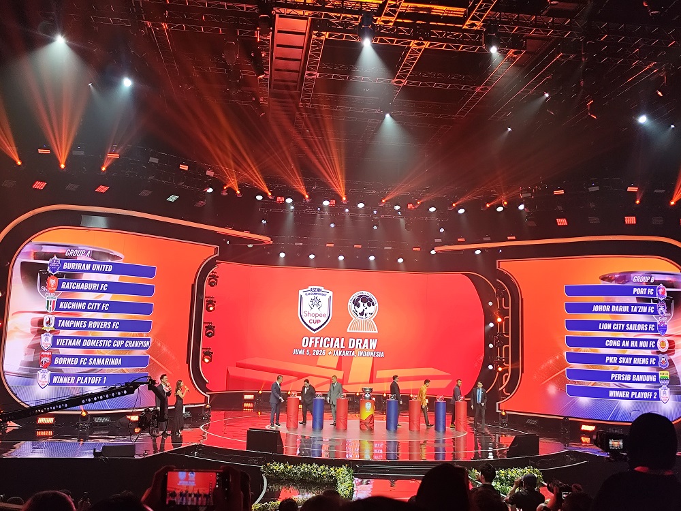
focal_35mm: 32
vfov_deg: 44.2
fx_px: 630
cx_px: 340
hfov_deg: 56.8
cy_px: 256
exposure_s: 1/100
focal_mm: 6.19
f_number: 1.65
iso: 250
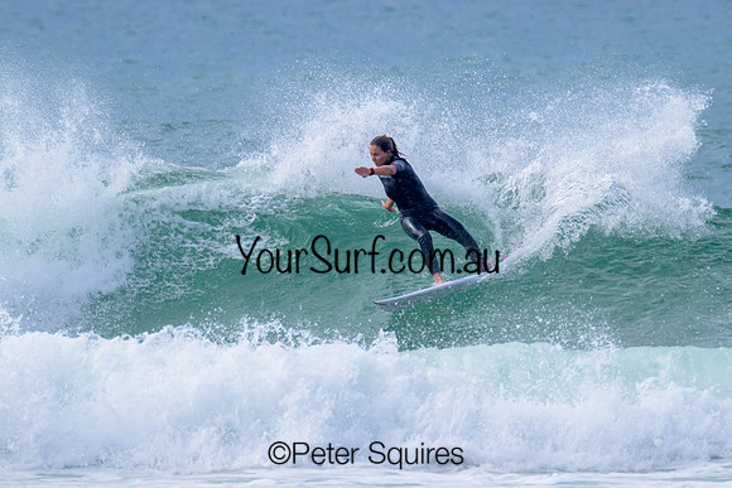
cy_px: 153
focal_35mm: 1098
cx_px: 436
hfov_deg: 1.9
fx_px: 22325
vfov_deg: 1.3
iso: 1000
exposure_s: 1/2000
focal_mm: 800
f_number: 11
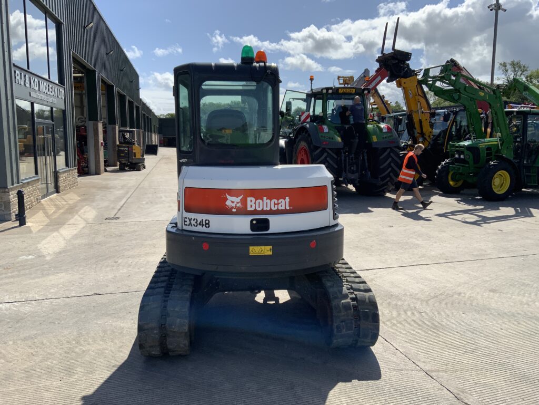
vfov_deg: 48.2
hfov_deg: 61.7
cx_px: 270
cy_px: 202
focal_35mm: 29
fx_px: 452
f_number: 1.8
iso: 16
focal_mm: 3
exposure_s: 1/2538
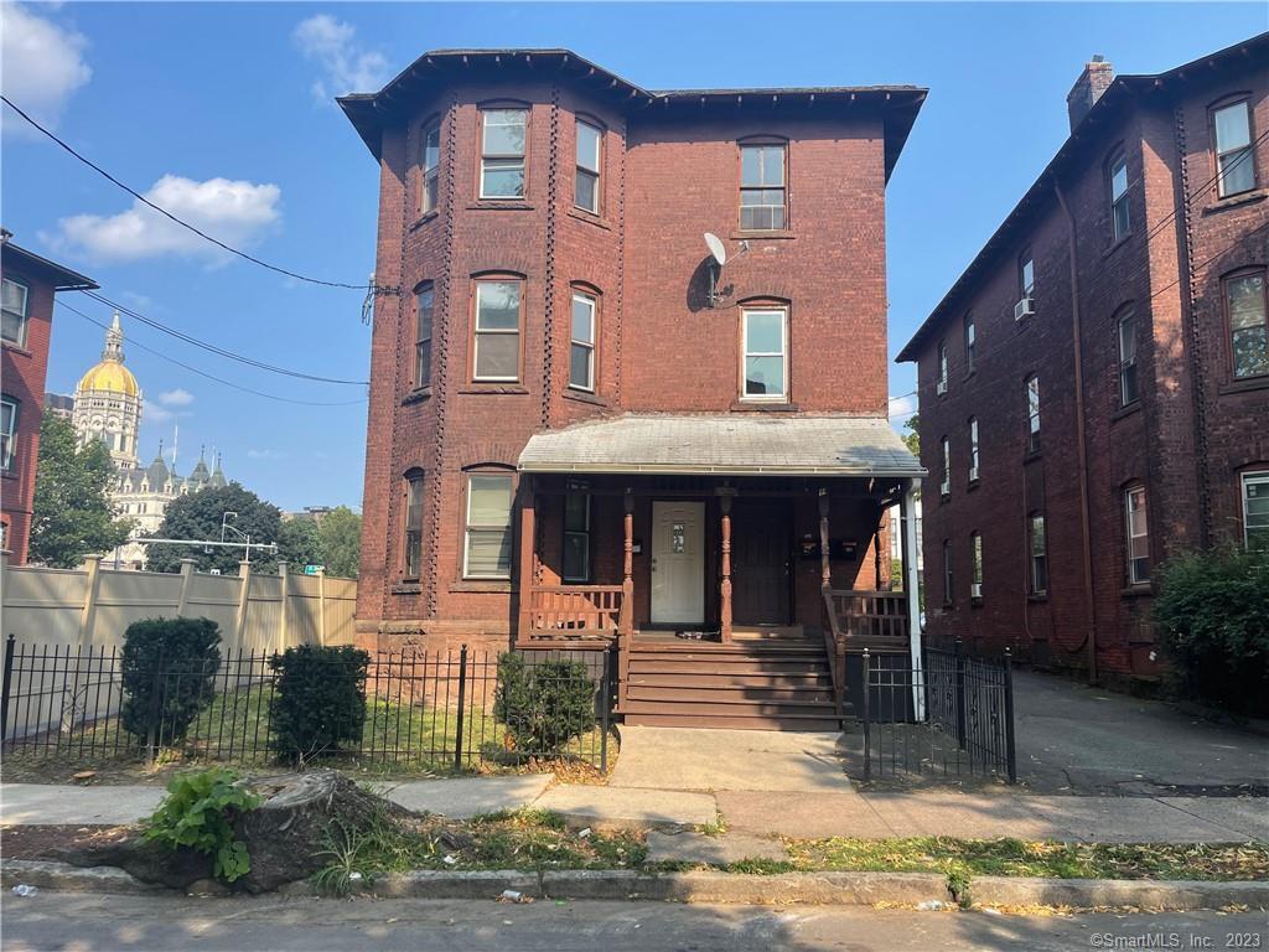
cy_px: 476
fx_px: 953
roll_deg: -0.8
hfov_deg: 67.3
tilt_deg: +7.5
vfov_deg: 53.1
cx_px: 634
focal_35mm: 26
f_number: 1.6
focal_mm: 5.1
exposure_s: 1/1821
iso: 32
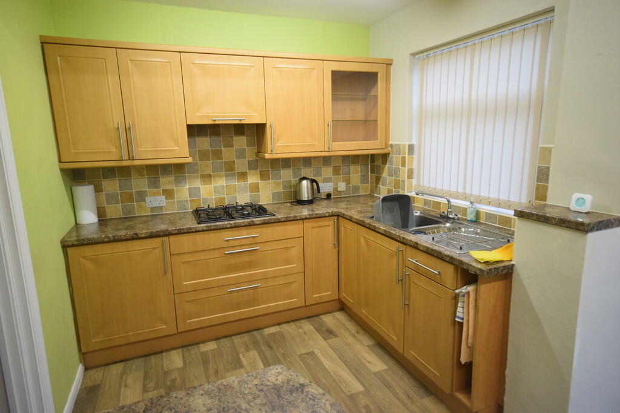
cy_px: 206
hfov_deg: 81.2
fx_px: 362
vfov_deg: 59.5
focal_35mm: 21
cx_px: 310
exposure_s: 1/60
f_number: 4.8
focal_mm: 14
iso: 1250
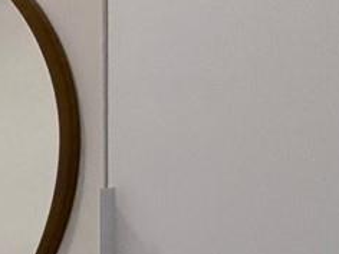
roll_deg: +2.3
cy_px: 413
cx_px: -697
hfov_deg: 11.2
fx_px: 930
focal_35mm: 95
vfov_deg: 14.2
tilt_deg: -1.2
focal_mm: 2.22
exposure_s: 1/120
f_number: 2.2
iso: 160
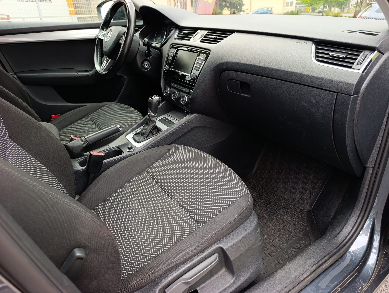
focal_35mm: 23
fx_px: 259
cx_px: 194
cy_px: 146
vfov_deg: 59.0
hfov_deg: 73.8
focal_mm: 6.14
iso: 320
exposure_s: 1/100
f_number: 1.6
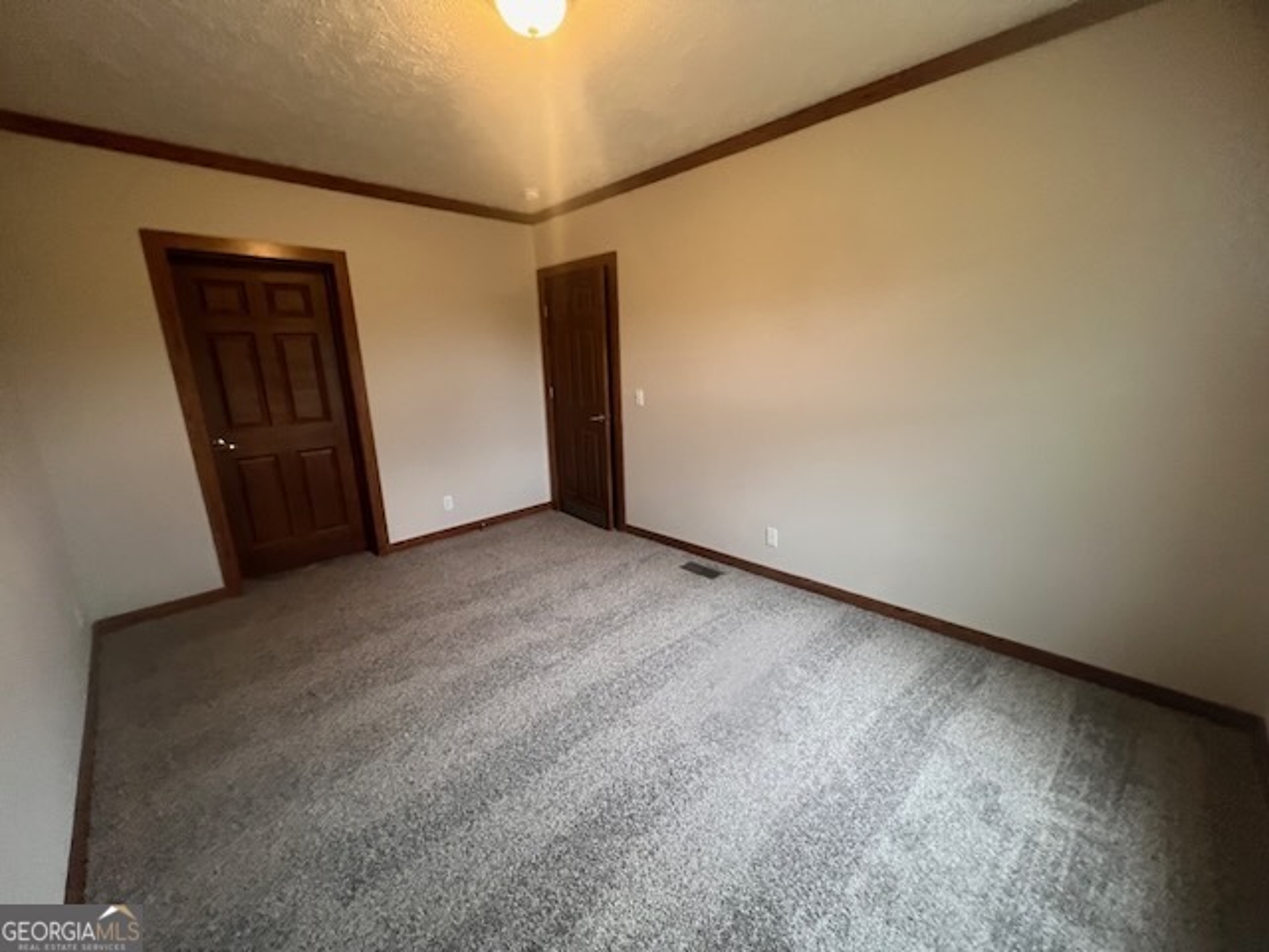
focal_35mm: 13
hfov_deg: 106.2
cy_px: 476
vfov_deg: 89.9
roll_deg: +3.1
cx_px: 634
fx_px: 477
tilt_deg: -12.3
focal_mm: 1.57
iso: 320
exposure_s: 1/60
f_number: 1.8
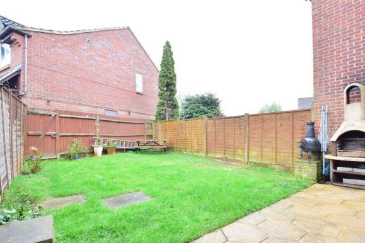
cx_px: 183
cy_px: 137
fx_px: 172
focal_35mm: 17
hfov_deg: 93.3
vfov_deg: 70.2
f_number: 5.6
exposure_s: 1/125
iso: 500
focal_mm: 10
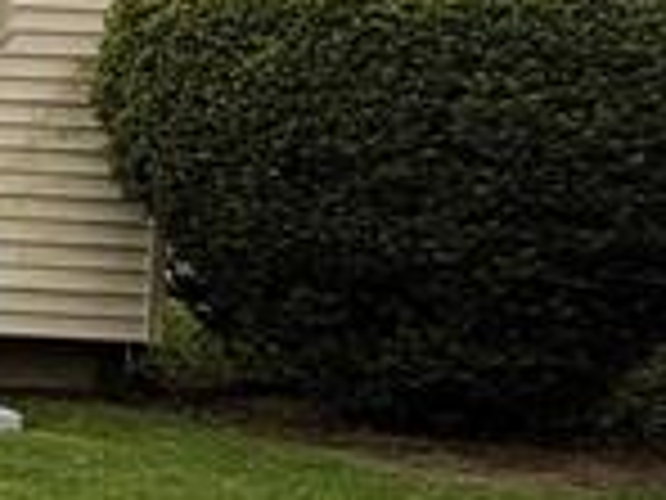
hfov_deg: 13.2
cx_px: -1048
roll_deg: -3.3
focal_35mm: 97
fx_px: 1866
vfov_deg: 15.2
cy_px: 108
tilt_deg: -0.1
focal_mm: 2.22
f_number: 2.2
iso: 50
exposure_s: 1/99
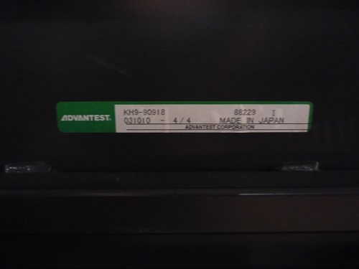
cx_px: 180
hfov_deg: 60.0
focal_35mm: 30
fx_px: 311
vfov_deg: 46.8
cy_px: 134
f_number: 3.3
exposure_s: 1/8
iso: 800
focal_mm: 5.2
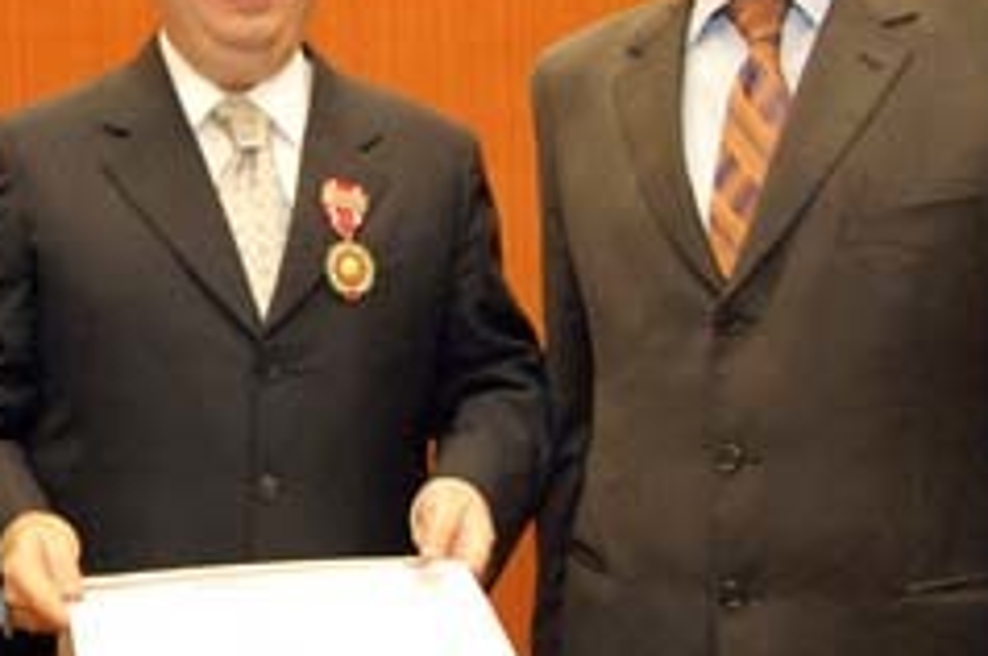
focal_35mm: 63
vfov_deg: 21.5
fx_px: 1727
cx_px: 278
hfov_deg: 31.5
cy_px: 299
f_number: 3.8
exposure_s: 1/50
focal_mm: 20
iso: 1600
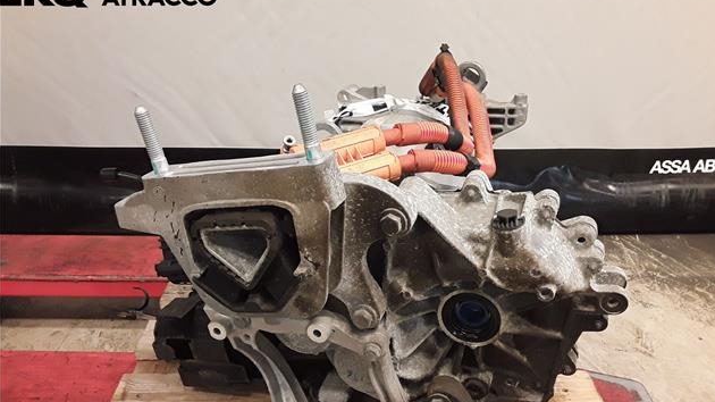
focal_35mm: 31
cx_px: 362
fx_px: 588
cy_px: 257
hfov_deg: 62.6
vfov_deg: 37.5
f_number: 1.9
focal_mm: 2.91
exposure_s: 1/50
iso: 160
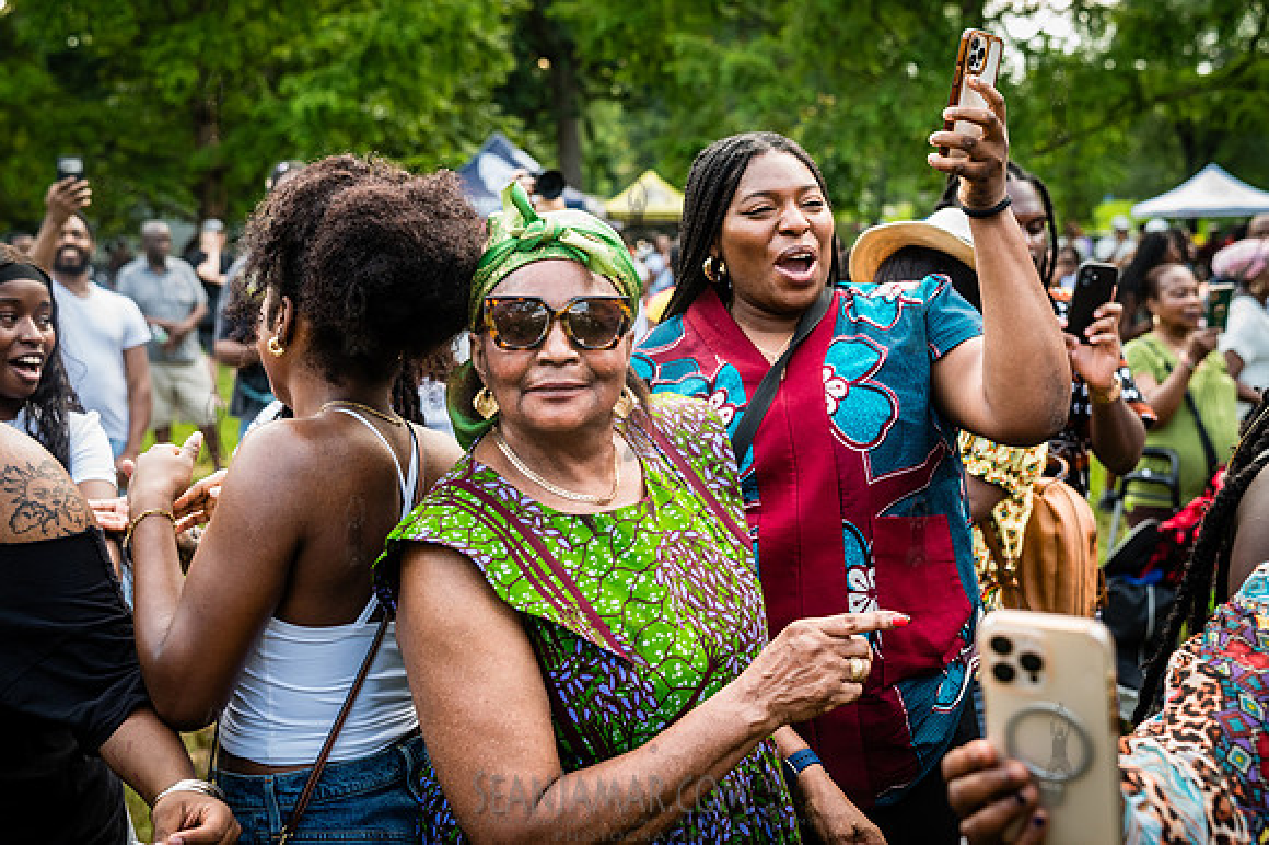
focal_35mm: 47
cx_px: 634
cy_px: 422
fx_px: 1656
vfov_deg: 28.6
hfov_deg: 41.9
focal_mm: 47
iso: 1000
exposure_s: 1/320
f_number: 4
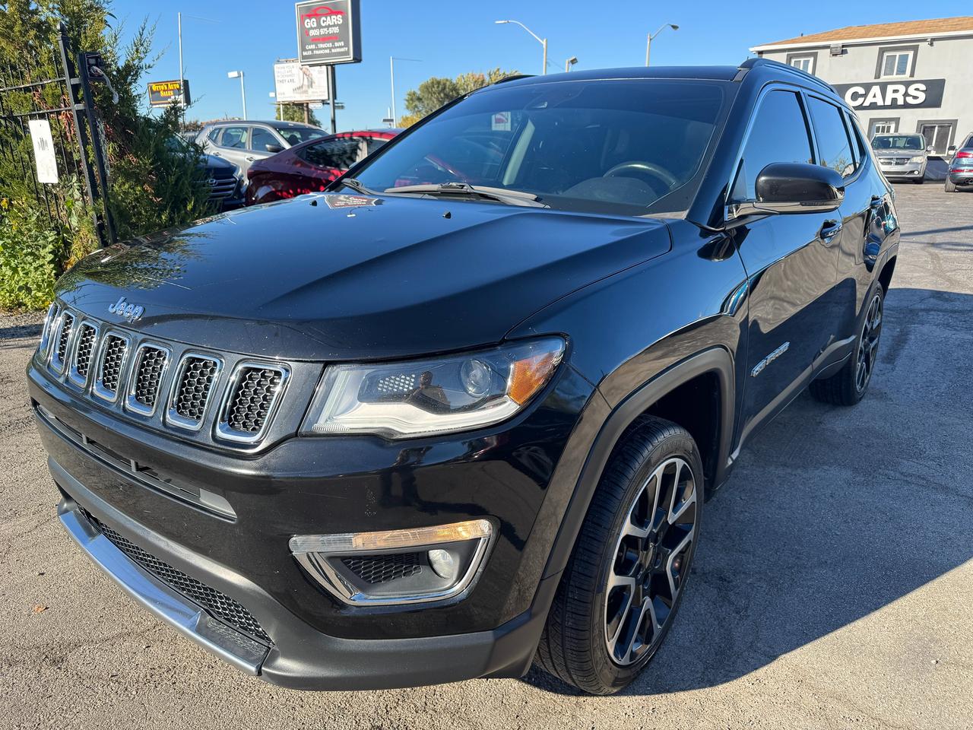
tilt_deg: -16.5
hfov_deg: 71.6
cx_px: 486
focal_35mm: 24
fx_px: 675
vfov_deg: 56.8
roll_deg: +0.3
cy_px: 365
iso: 80
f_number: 1.78
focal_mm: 6.76
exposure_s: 1/938
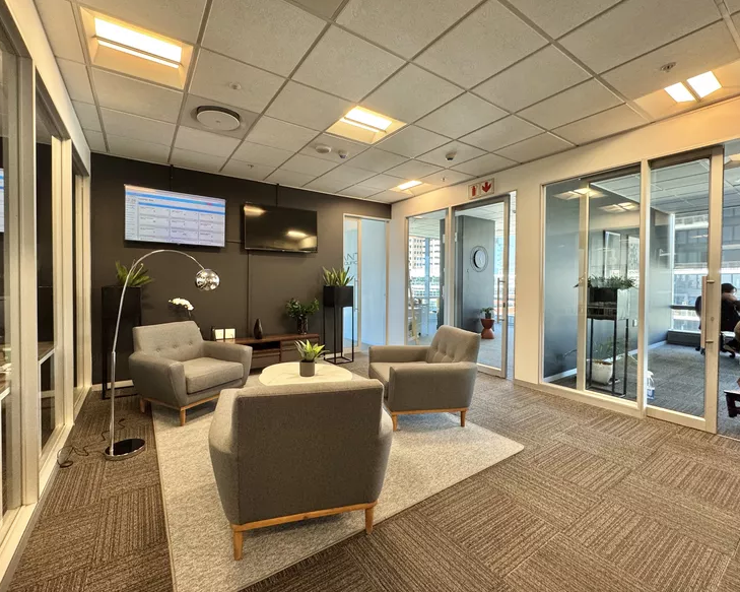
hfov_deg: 96.6
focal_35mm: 15
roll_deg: -0.8
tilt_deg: -1.0
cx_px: 343
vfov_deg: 84.0
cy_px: 288
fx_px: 328
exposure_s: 1/99
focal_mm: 2.22
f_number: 2.2
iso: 250
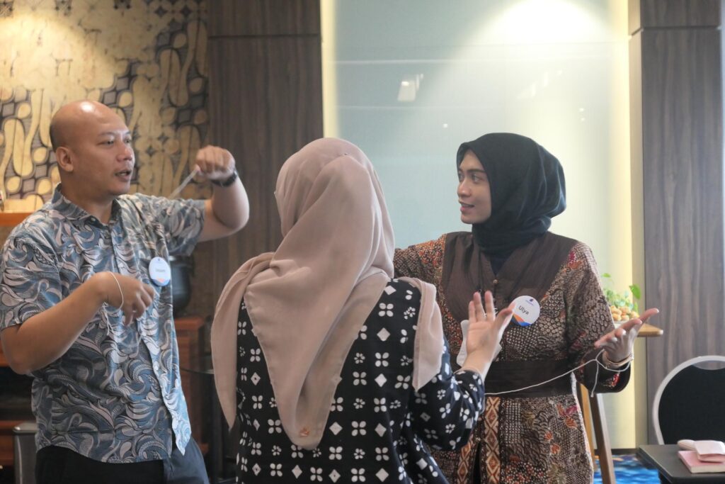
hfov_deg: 31.0
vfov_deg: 20.9
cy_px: 242
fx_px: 1309
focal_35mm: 65
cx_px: 362
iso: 1600
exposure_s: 1/125
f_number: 2.8
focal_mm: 23.7
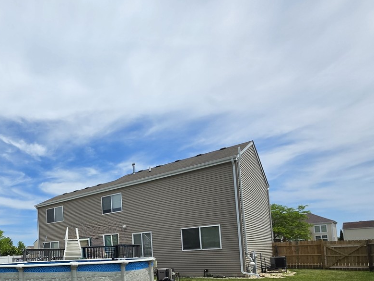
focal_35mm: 24
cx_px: 32
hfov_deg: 59.8
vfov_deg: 51.0
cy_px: 247
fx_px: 259
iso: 32
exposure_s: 1/2866
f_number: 1.9
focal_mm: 2.2
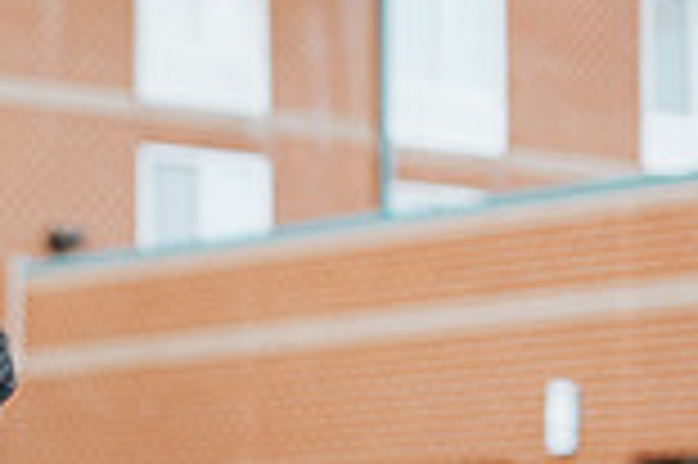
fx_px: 3622
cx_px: -536
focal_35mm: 187
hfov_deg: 10.4
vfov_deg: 7.2
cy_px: 664
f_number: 2.5
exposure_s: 1/500
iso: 200
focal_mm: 50
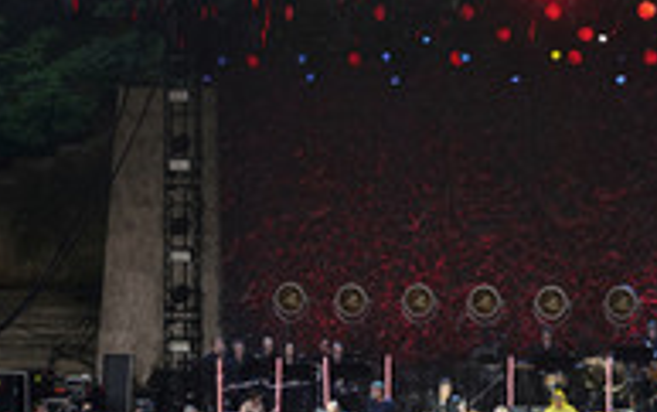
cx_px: 550
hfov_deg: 10.7
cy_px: 286
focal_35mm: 195
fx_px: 3495
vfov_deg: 6.7
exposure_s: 1/200
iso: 640
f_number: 5
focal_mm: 82
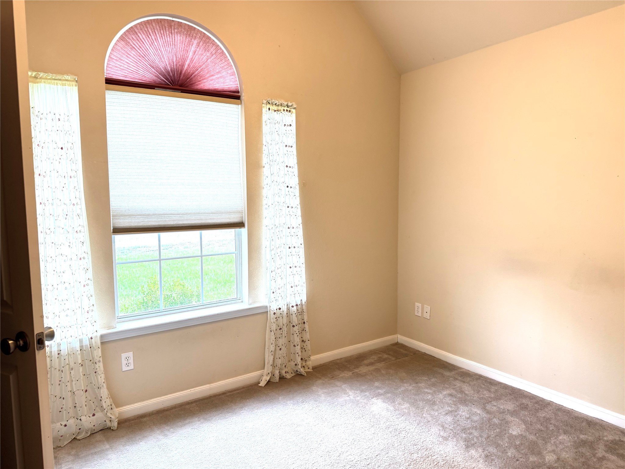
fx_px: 433
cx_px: 312
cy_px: 234
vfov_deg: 56.8
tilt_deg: -5.1
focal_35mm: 24
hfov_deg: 71.6
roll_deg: +1.1
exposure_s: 1/60
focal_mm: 6.76
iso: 125
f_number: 1.78
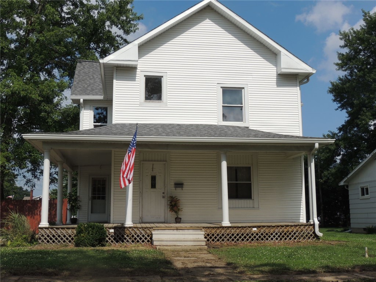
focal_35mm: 43
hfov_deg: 43.9
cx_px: 188
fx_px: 467
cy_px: 141
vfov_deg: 33.6
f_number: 4.3
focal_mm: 7.6
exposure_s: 1/1600
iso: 100
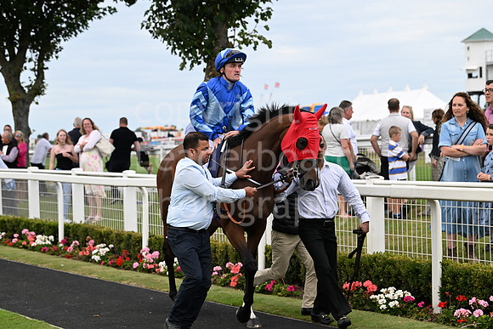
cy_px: 164
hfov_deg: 22.1
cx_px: 246
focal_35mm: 92
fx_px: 1260
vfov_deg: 14.9
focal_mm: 92
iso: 800
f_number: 5.6
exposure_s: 1/1000
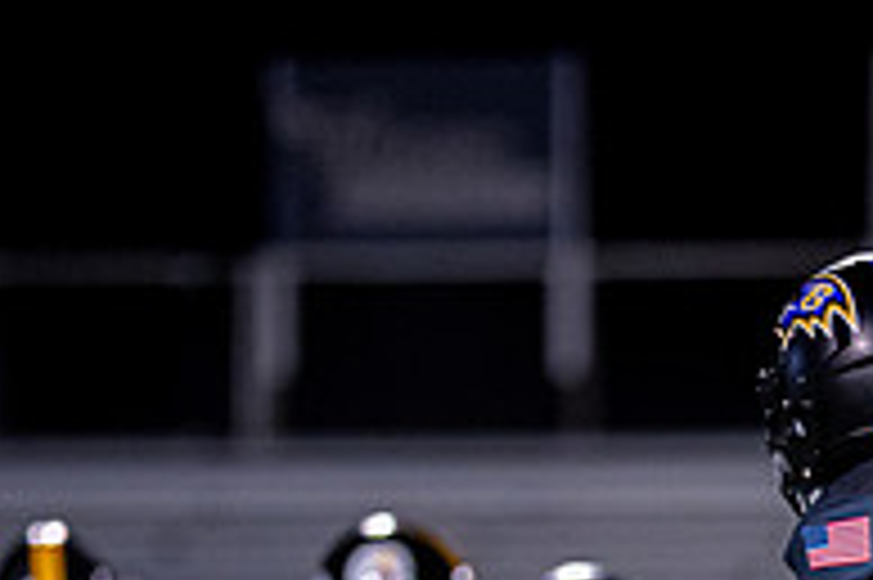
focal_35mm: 628
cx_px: 909
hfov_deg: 3.3
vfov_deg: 2.2
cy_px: 960
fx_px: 15216
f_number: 1.8
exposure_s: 1/1250
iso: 1600
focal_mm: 135
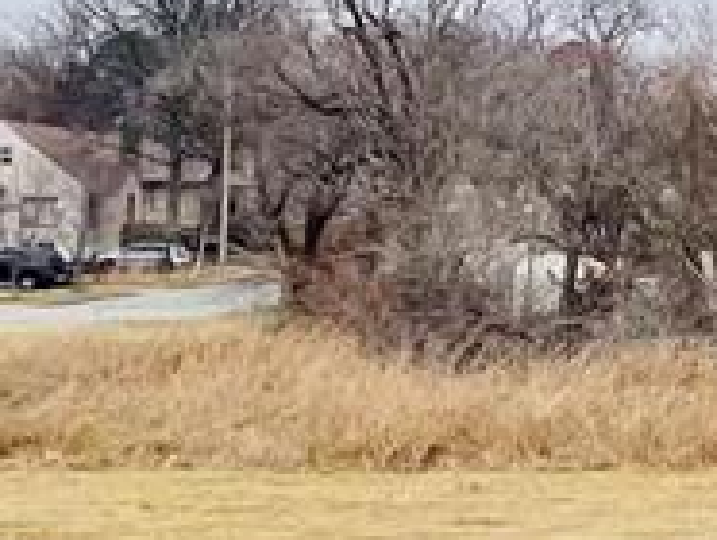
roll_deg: +0.4
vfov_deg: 10.4
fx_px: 2966
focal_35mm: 143
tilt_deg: +2.0
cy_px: 158
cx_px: 1908
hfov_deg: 10.9
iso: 32
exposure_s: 1/2564
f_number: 1.6
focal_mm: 4.2
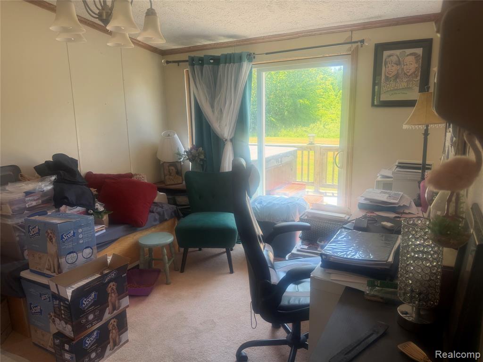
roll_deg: +2.0
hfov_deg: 71.6
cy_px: 181
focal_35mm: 24
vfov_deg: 56.8
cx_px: 242
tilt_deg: -11.0
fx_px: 335
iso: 80
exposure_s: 1/170
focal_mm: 6.76
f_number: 1.78
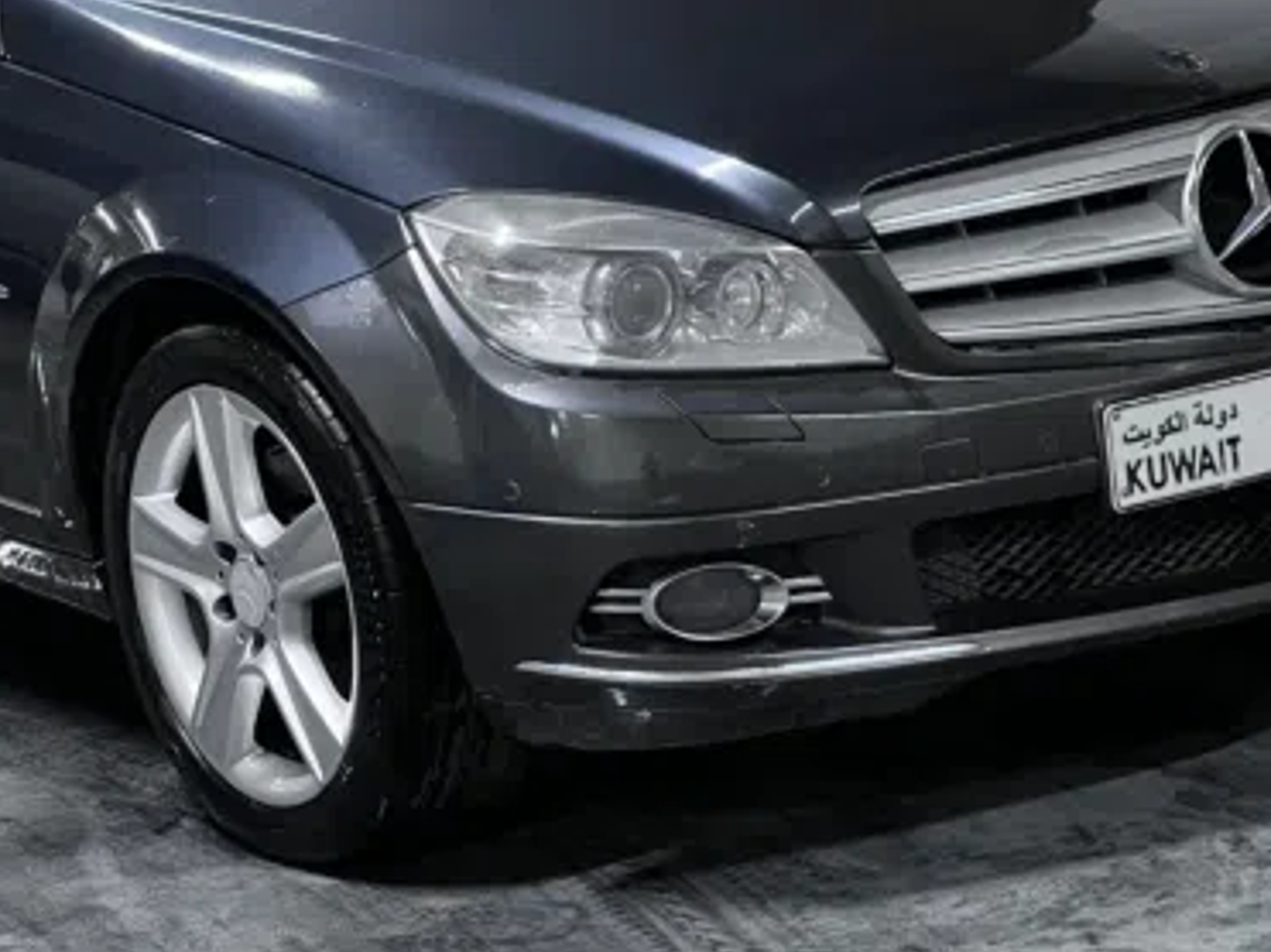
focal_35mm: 133
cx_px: 380
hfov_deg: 14.8
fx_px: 4882
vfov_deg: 11.1
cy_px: 151
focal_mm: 9
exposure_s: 1/34
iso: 640
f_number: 2.8
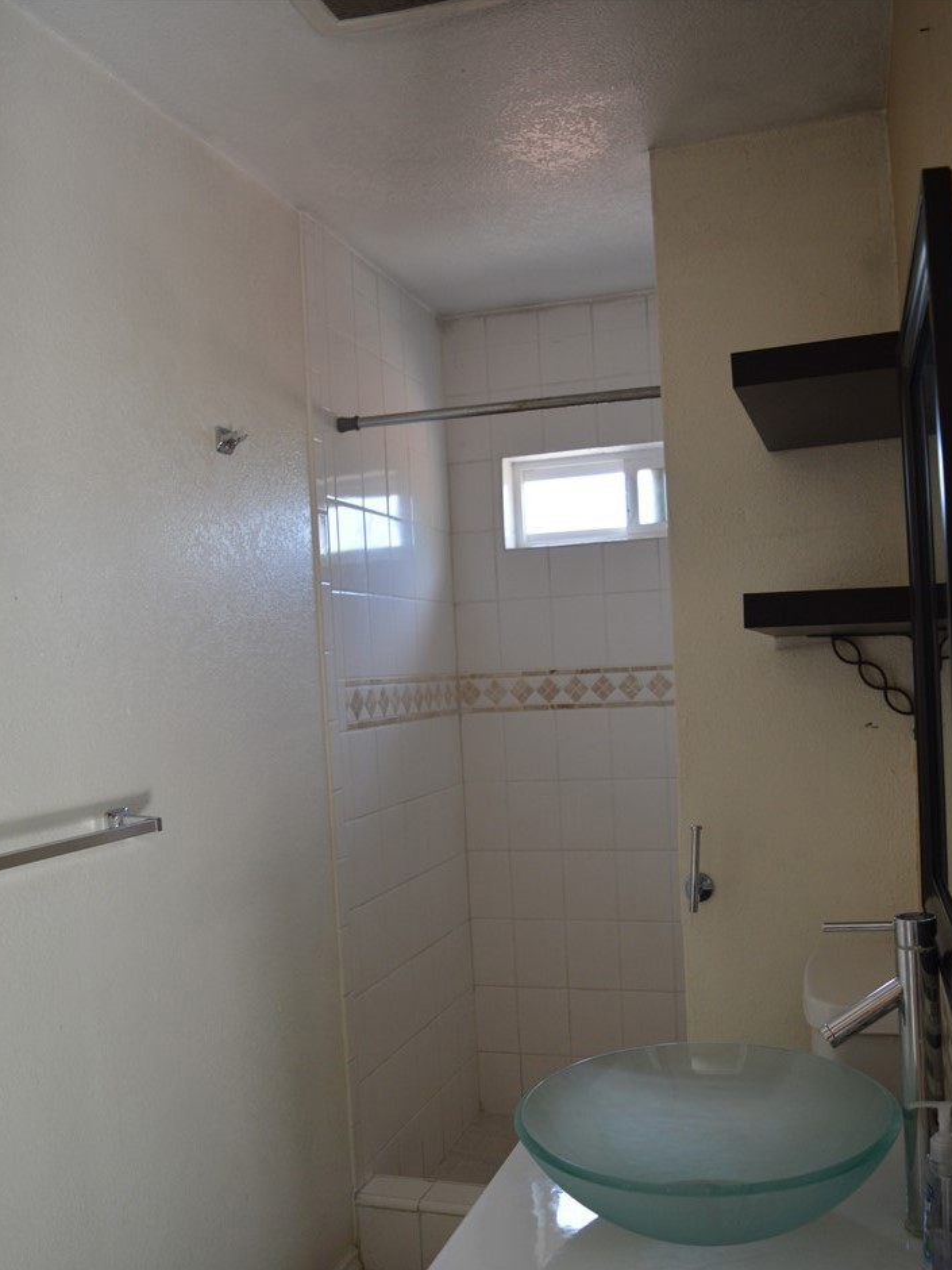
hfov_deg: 46.8
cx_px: 475
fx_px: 1100
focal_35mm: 30
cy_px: 730
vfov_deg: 59.7
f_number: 3.5
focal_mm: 18
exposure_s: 1/60
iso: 450
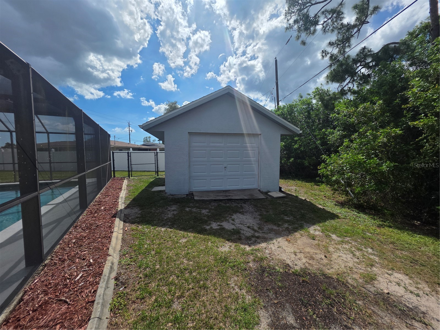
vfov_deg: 89.9
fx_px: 165
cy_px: 165
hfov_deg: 106.2
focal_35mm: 13
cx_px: 220
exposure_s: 1/4413
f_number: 1.9
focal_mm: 2.2
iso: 40
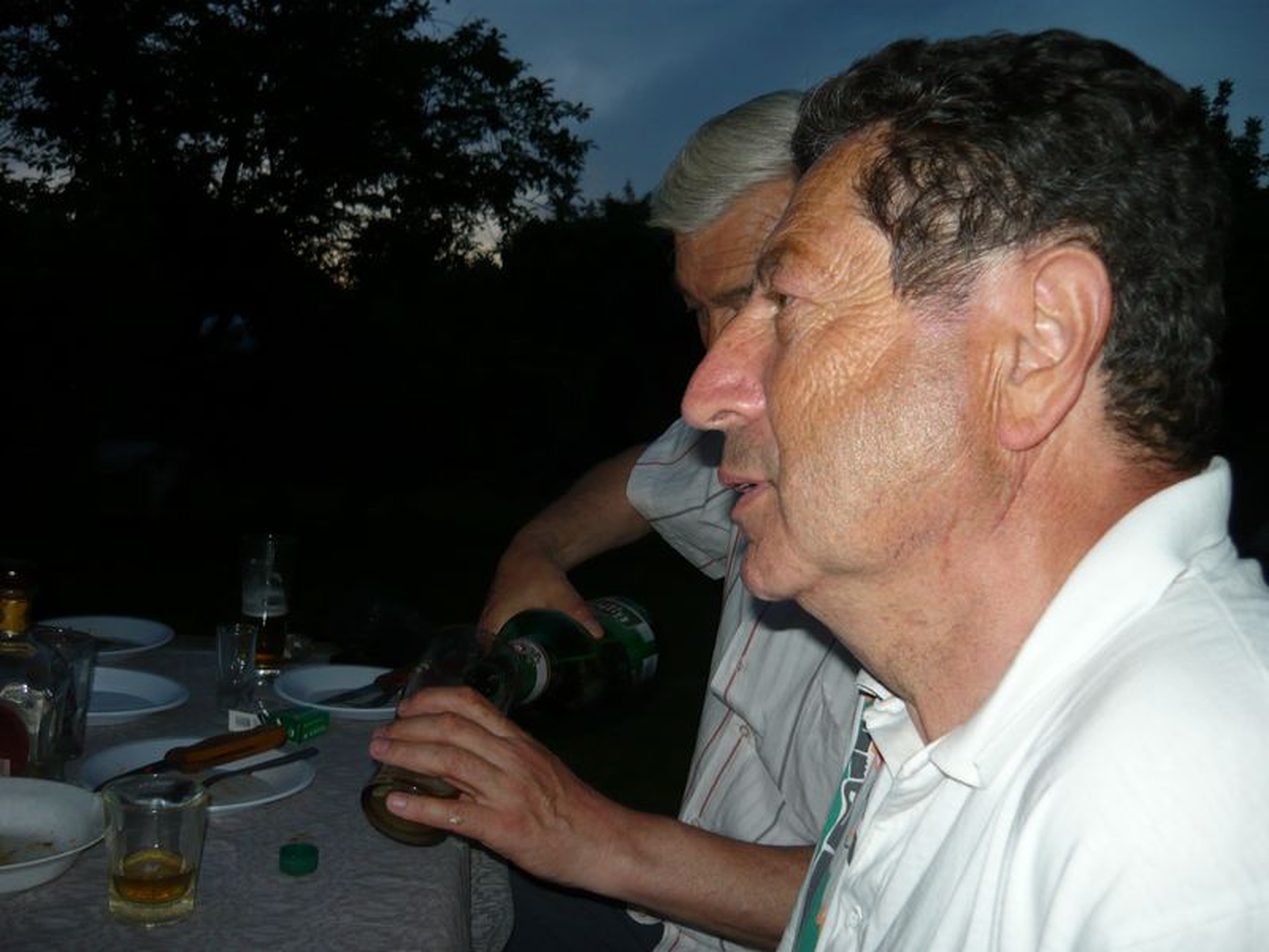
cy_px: 476
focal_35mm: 33
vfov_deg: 42.9
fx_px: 1210
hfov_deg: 55.4
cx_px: 634
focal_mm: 5.5
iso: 100
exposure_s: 1/30
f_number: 2.8
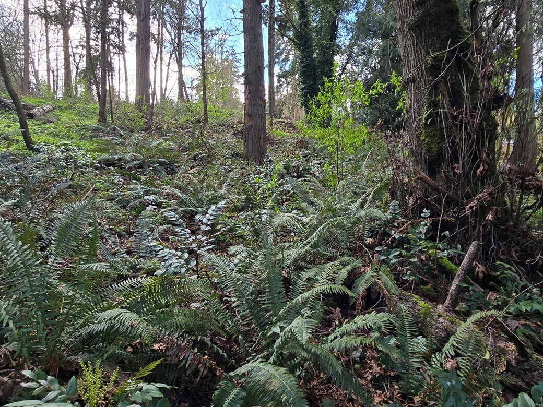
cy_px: 186
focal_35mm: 20
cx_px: 276
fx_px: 314
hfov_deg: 81.7
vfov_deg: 65.9
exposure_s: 1/280
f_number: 2.2
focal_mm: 2.2
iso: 50
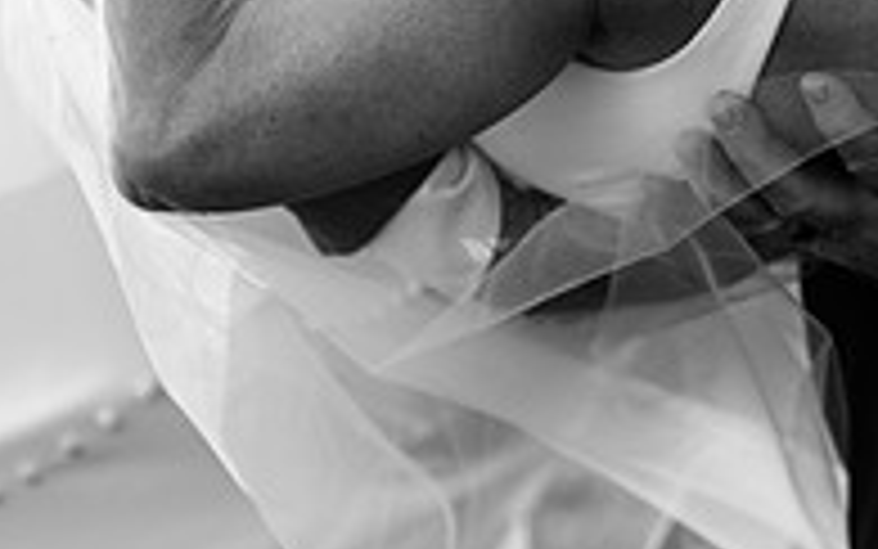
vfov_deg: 4.9
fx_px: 6391
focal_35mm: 267
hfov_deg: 7.7
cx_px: 1253
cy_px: -288
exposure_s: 1/3200
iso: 160
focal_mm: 85
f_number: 2.2
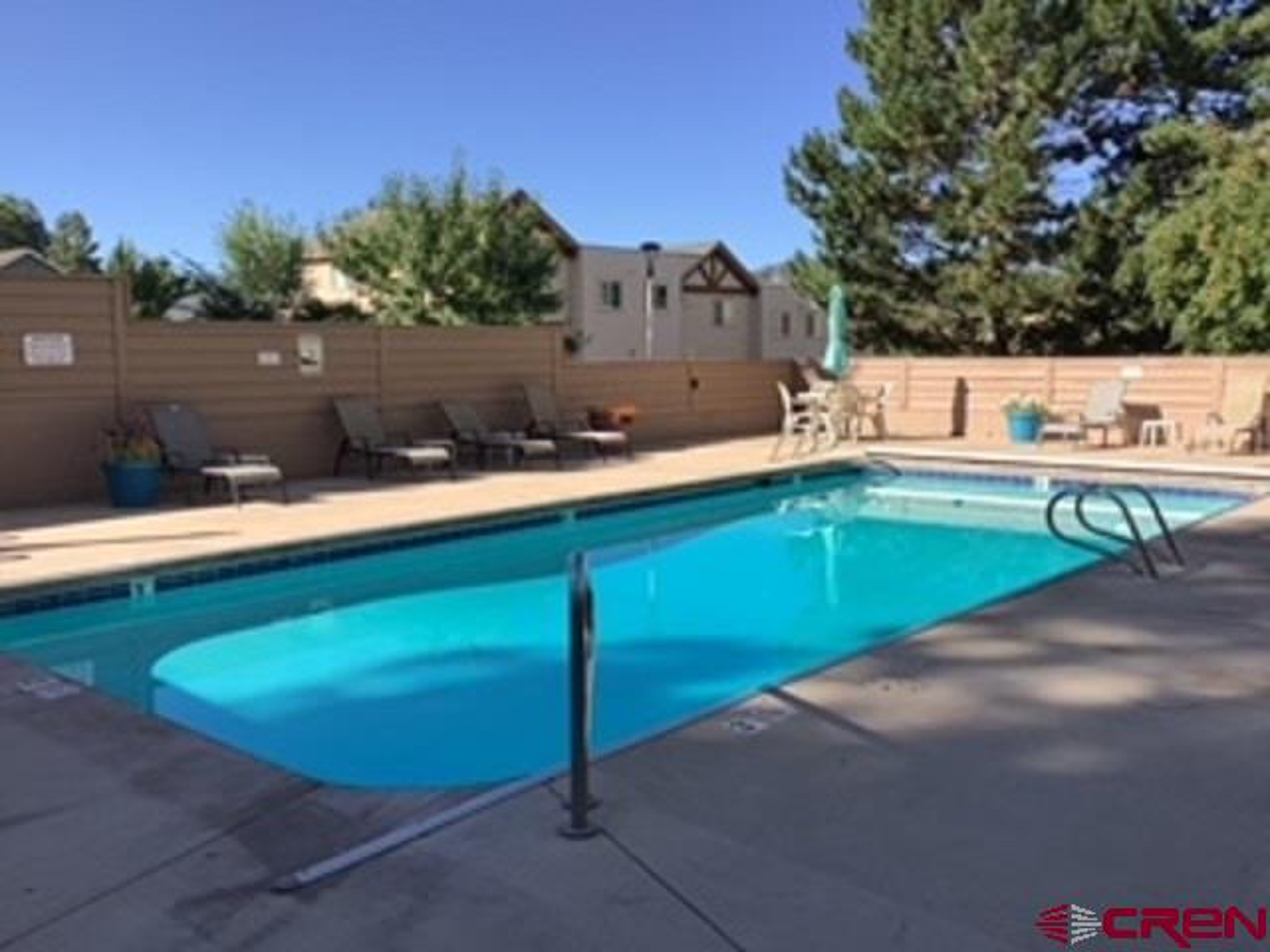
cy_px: 476
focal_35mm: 31
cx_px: 635
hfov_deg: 58.4
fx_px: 1137
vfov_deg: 45.4
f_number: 2.4
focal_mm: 3.3
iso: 25
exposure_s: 1/905
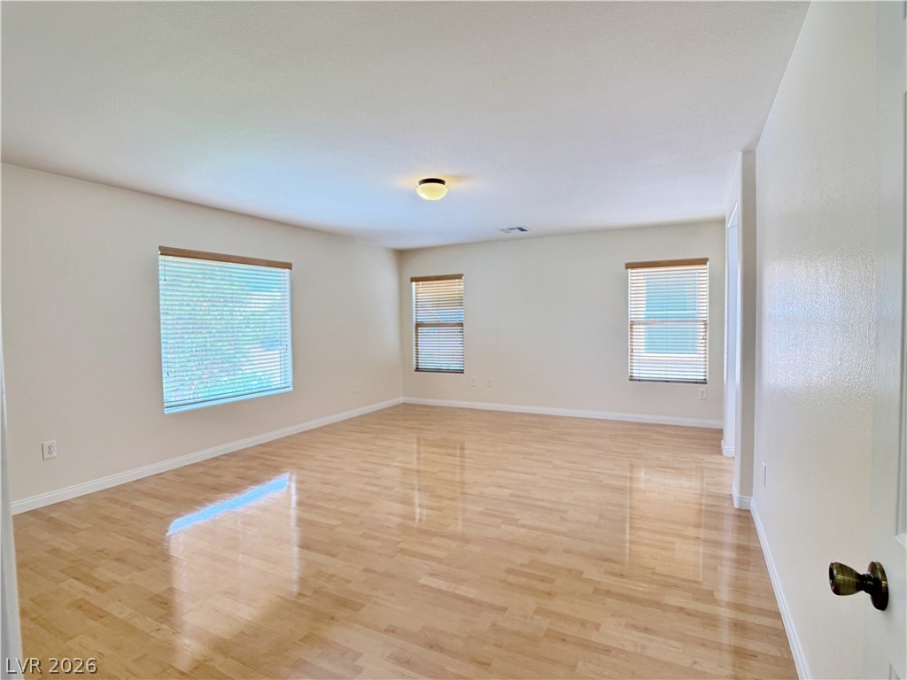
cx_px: 454
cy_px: 340
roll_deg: +0.8
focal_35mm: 24
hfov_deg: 71.6
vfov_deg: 56.8
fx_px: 629
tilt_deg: -2.0
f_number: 1.78
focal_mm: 6.76
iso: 125
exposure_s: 1/147
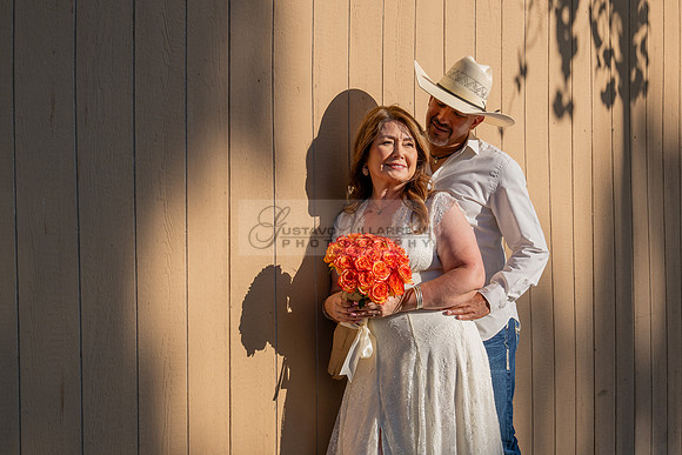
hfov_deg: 27.0
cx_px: 366
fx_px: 1422
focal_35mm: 75
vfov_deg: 18.2
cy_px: 211
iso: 200
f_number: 10
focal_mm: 70
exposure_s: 1/400
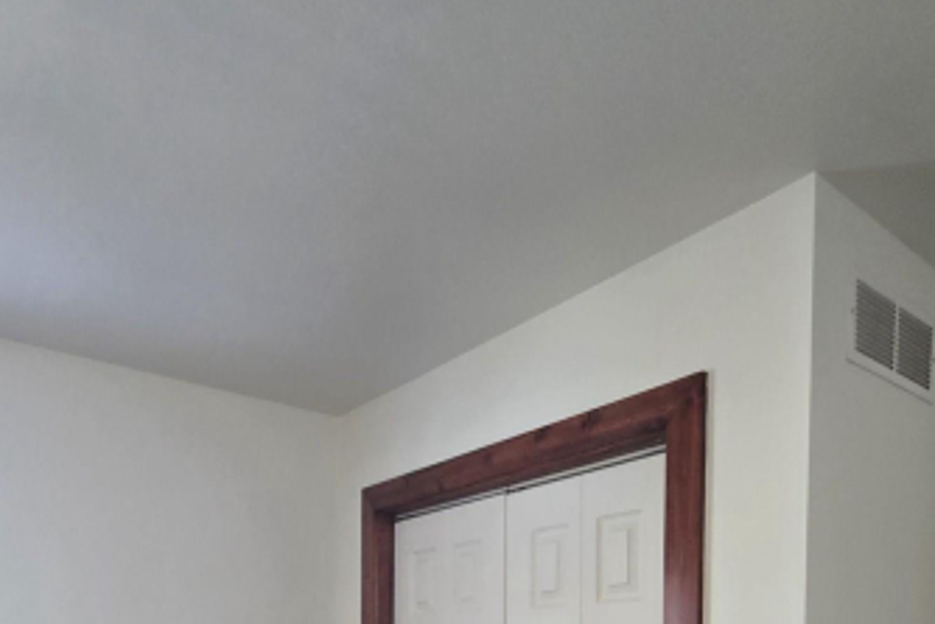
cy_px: 681
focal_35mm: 27
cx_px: 493
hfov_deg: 67.3
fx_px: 702
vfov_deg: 39.5
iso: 125
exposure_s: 1/60
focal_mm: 2.2
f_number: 2.2
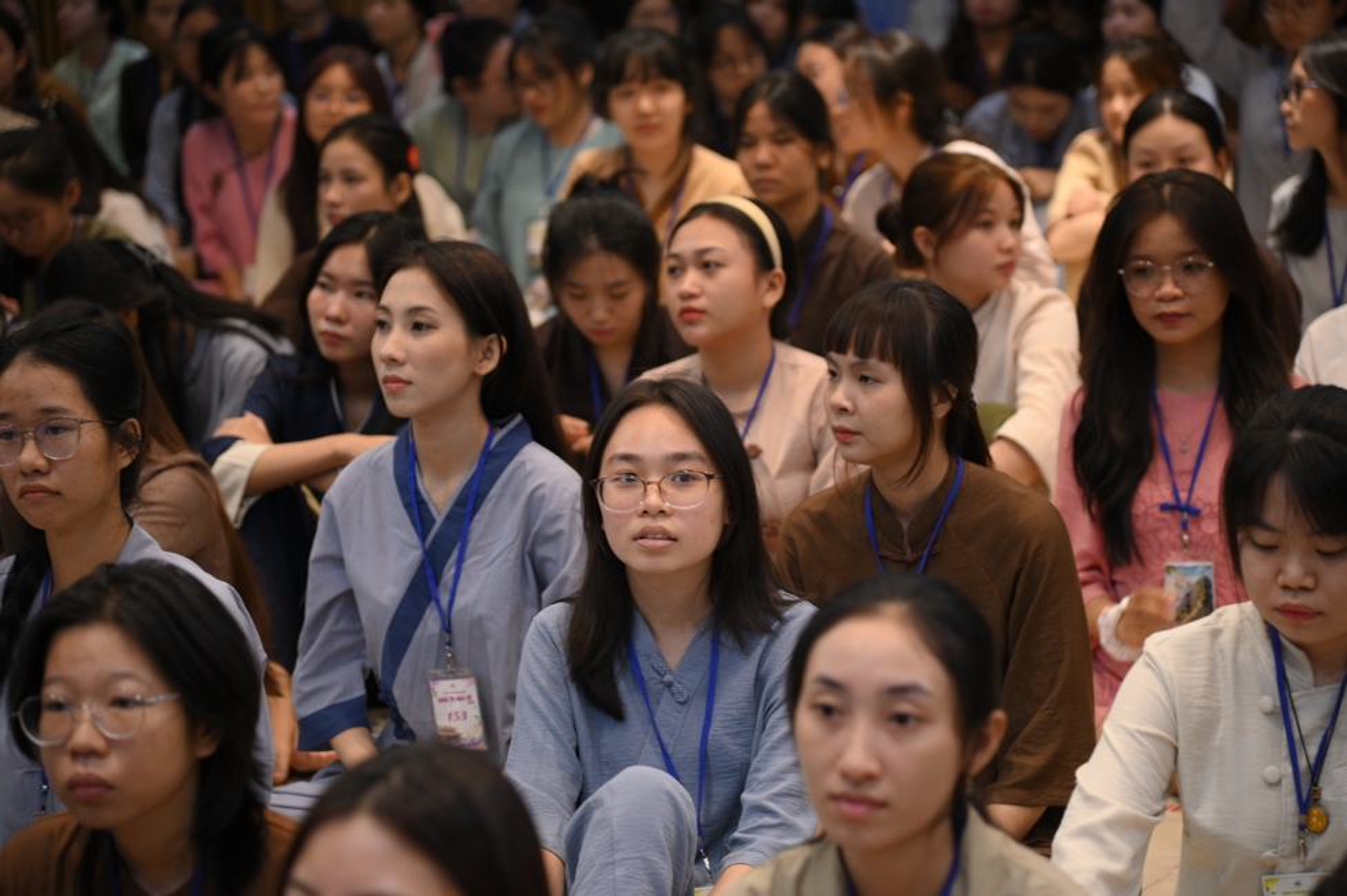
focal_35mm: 120
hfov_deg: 17.1
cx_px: 674
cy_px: 448
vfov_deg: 11.4
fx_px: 4487
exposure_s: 1/100
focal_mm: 120
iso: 2000
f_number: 4
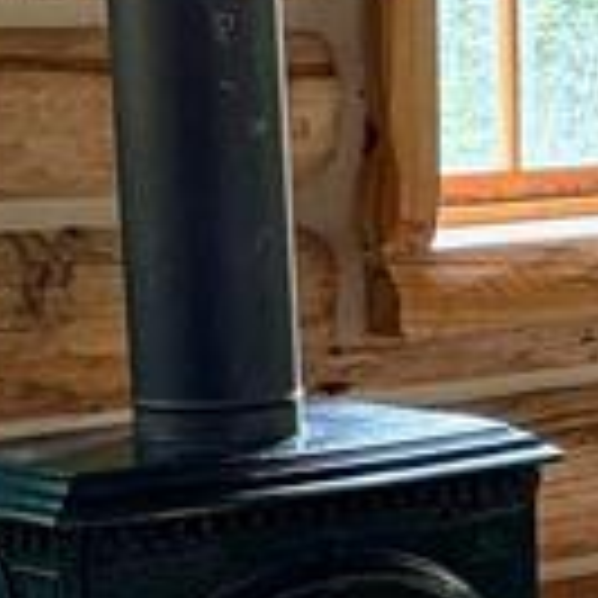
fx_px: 3459
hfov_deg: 9.8
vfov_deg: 9.8
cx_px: 580
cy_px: 508
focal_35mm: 177
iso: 200
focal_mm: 5.96
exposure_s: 1/60
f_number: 1.6
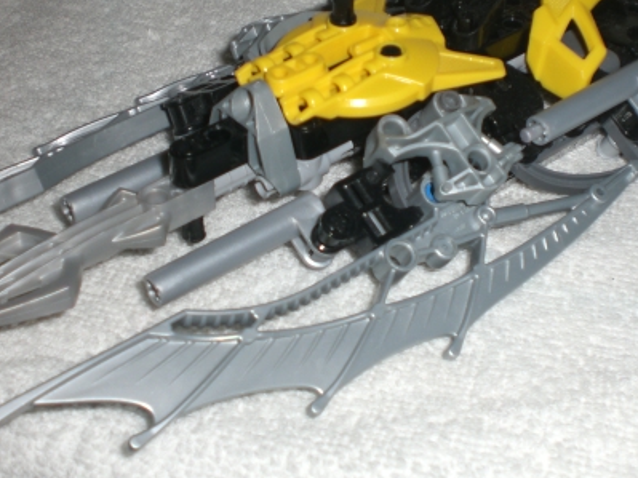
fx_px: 1124
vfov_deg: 23.9
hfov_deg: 31.3
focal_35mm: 61
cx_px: 449
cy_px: 147
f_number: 3.1
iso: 50
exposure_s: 1/60
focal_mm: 6.3
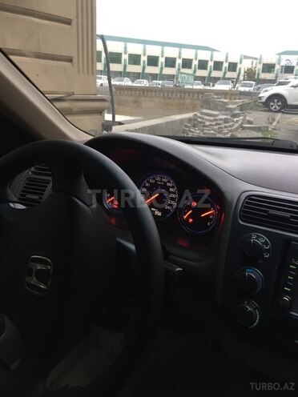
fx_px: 333
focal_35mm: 29
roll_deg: -3.3
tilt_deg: -18.4
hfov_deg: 48.2
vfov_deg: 61.7
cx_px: 149
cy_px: 198
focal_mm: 4.15
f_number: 2.2
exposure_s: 1/33
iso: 80
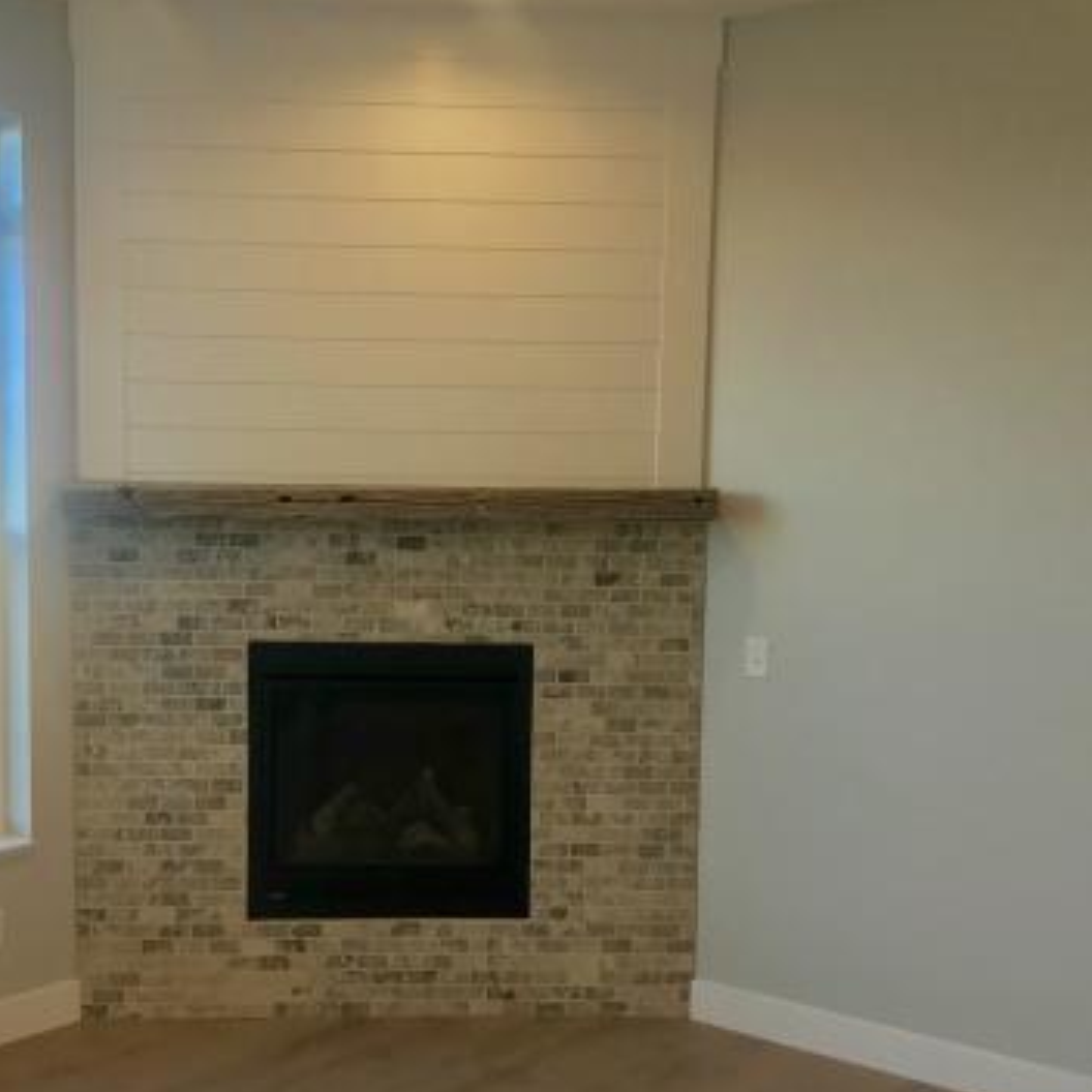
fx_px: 1606
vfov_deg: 37.5
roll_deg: -2.8
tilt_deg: -8.0
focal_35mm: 45
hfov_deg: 37.3
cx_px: 416
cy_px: 633
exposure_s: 1/120
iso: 40
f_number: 1.8
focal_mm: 3.99
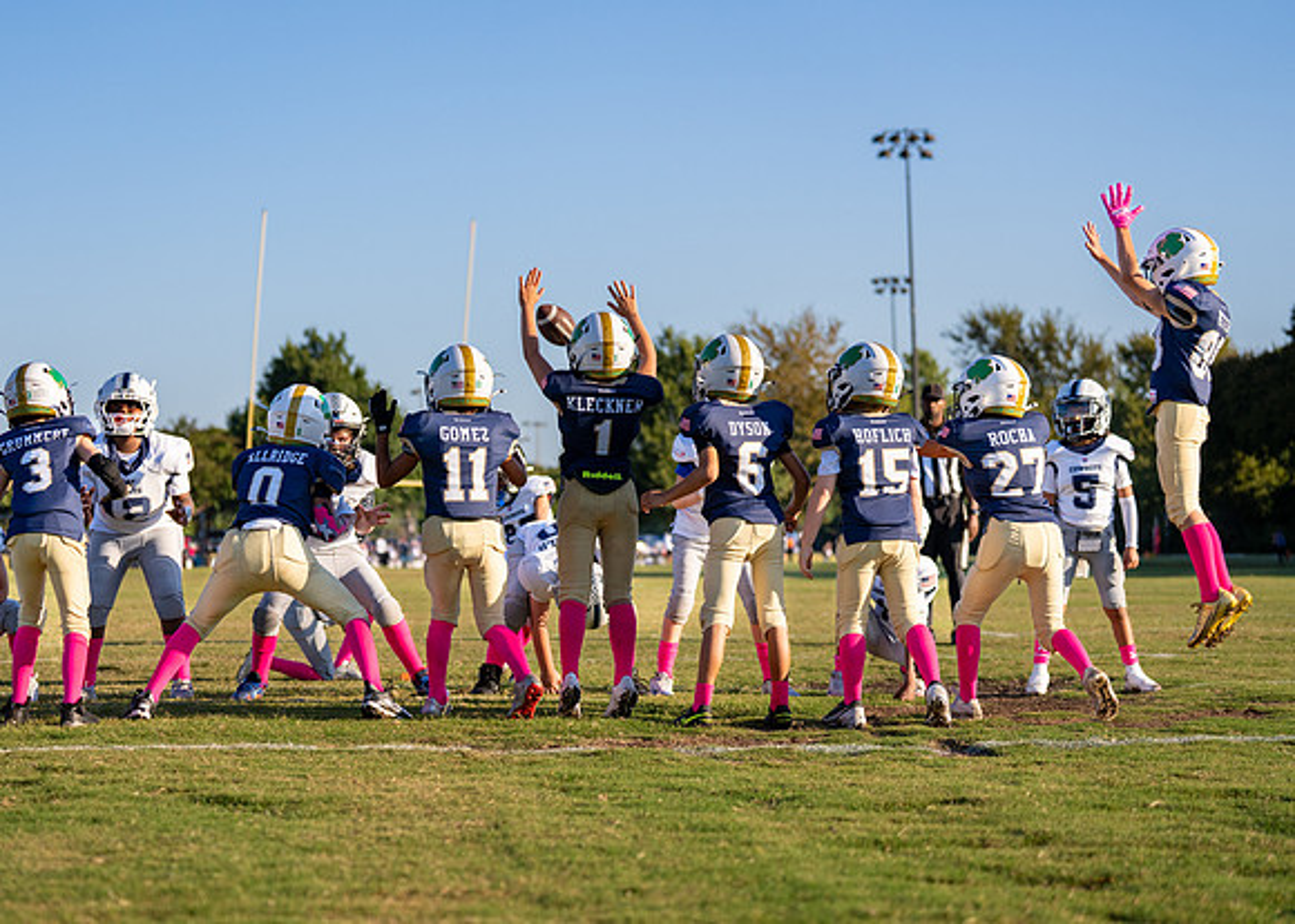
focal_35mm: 84
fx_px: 3099
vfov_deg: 17.0
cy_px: 451
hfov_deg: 23.6
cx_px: 499
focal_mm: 70
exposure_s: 1/3200
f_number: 2.8
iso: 200
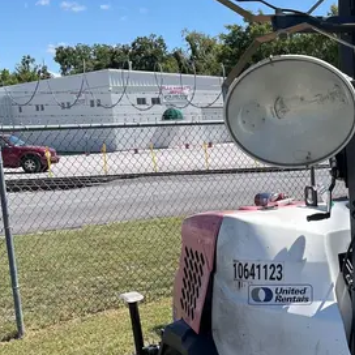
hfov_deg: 26.3
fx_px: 719
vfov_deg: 27.4
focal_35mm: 62
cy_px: 264
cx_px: 352
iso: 50
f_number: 1.6
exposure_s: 1/2571
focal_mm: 5.1
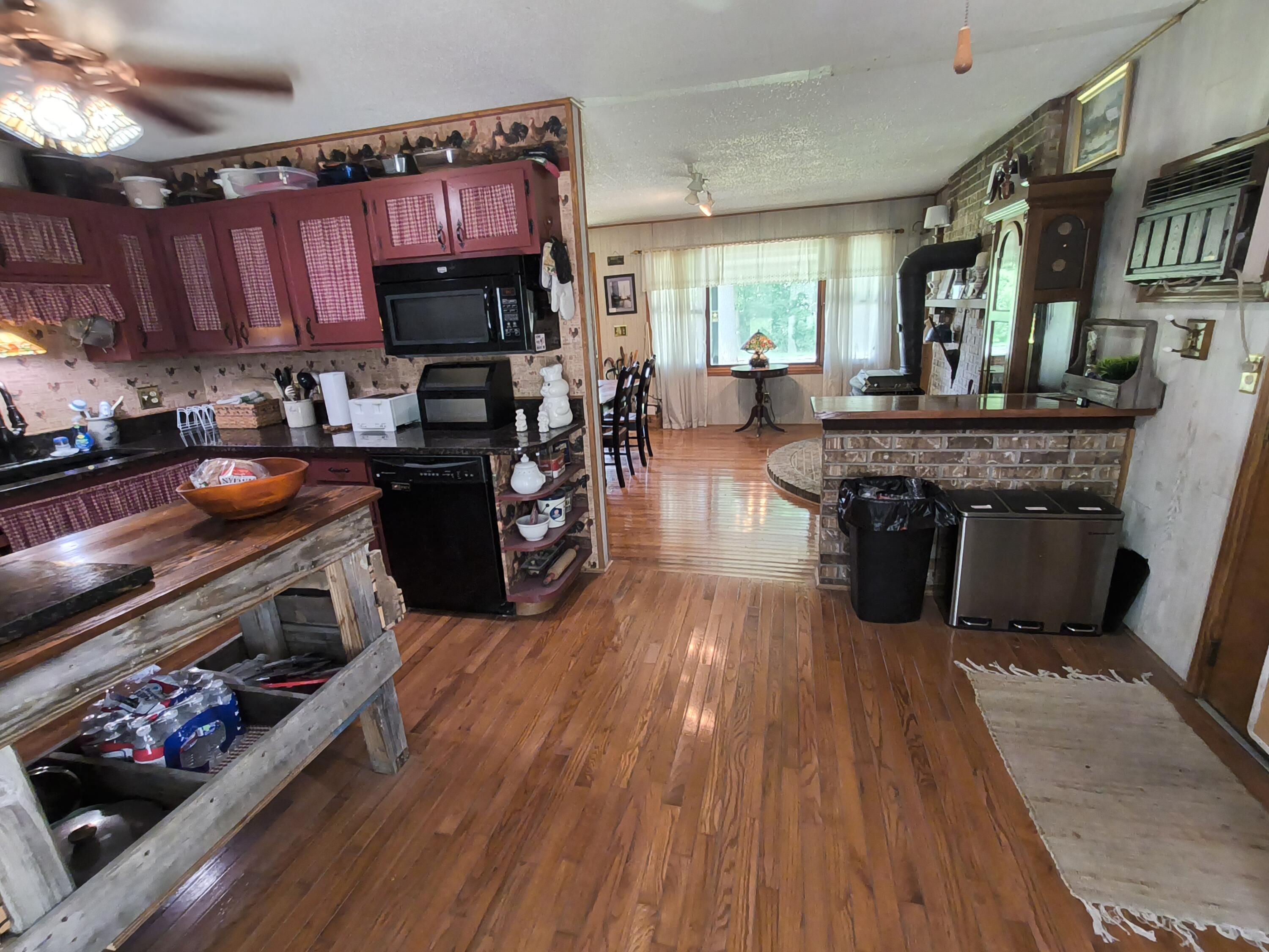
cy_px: 476
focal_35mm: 16
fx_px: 587
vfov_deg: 78.1
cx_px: 634
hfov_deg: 94.5
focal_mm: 1.46
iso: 320
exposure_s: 1/33.3
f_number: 2.2
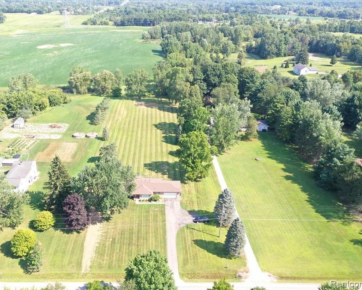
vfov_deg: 45.8
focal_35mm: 32
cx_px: 153
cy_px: 143
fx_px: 343
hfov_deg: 55.4
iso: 100
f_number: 4.5
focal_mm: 10.26
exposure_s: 1/160
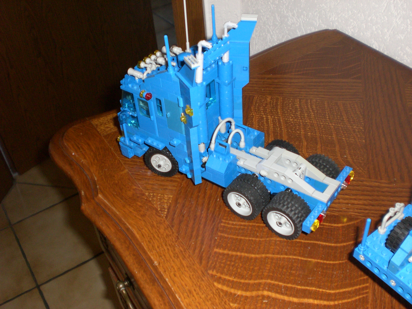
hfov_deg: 49.0
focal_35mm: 38
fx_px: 452
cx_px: 206
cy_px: 154
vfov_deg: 37.7
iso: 200
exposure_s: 1/60
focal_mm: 6.3
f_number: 3.1
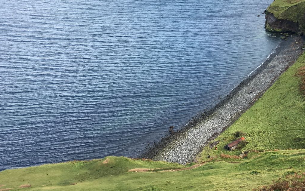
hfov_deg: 30.9
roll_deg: +1.3
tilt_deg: -11.3
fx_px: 516
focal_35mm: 62
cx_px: 295
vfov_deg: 20.5
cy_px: 13
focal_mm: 4.15
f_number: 2.2
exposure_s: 1/236
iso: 25
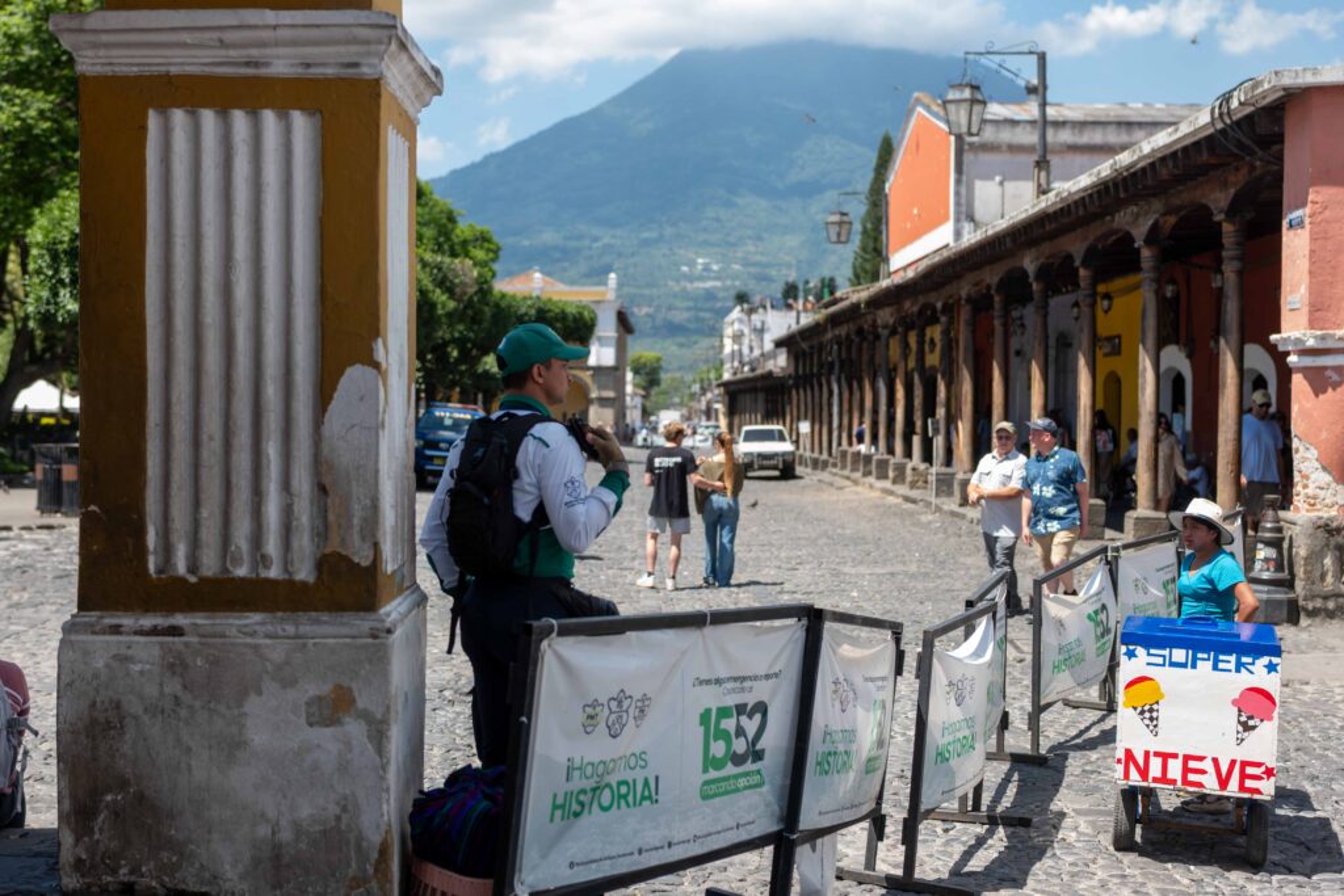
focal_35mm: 50
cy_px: 448
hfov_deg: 39.6
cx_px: 672
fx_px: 1867
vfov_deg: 27.0
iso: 50
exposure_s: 1/500
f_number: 2.8
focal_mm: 50
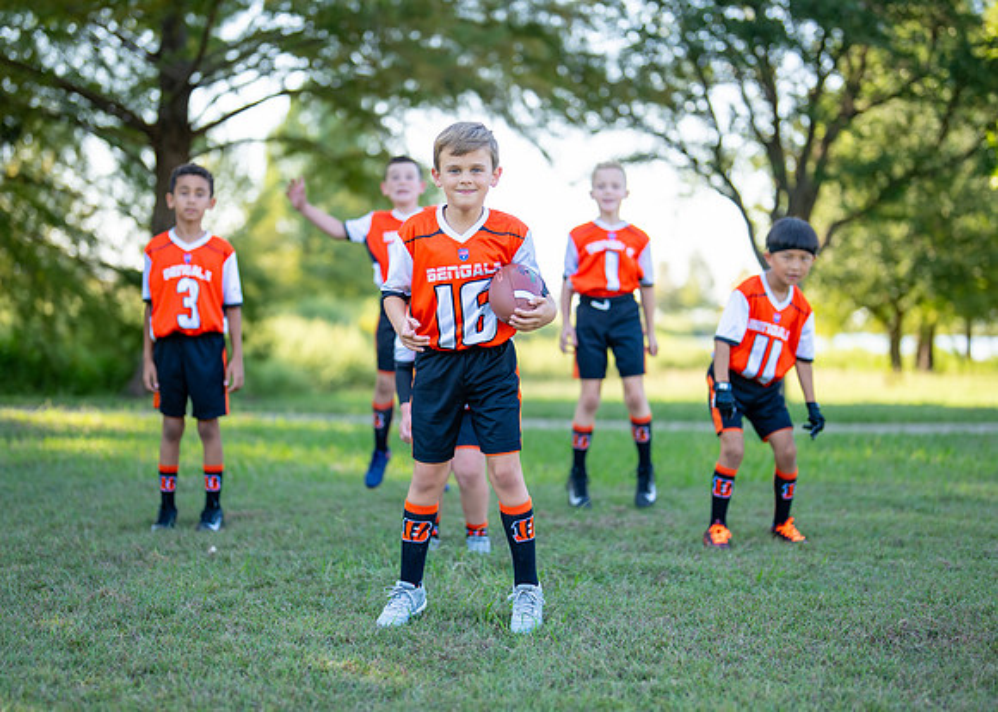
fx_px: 1777
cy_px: 357
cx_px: 490
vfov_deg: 22.7
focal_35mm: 63
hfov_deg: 31.4
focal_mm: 50
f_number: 1.2
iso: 100
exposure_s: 1/1250
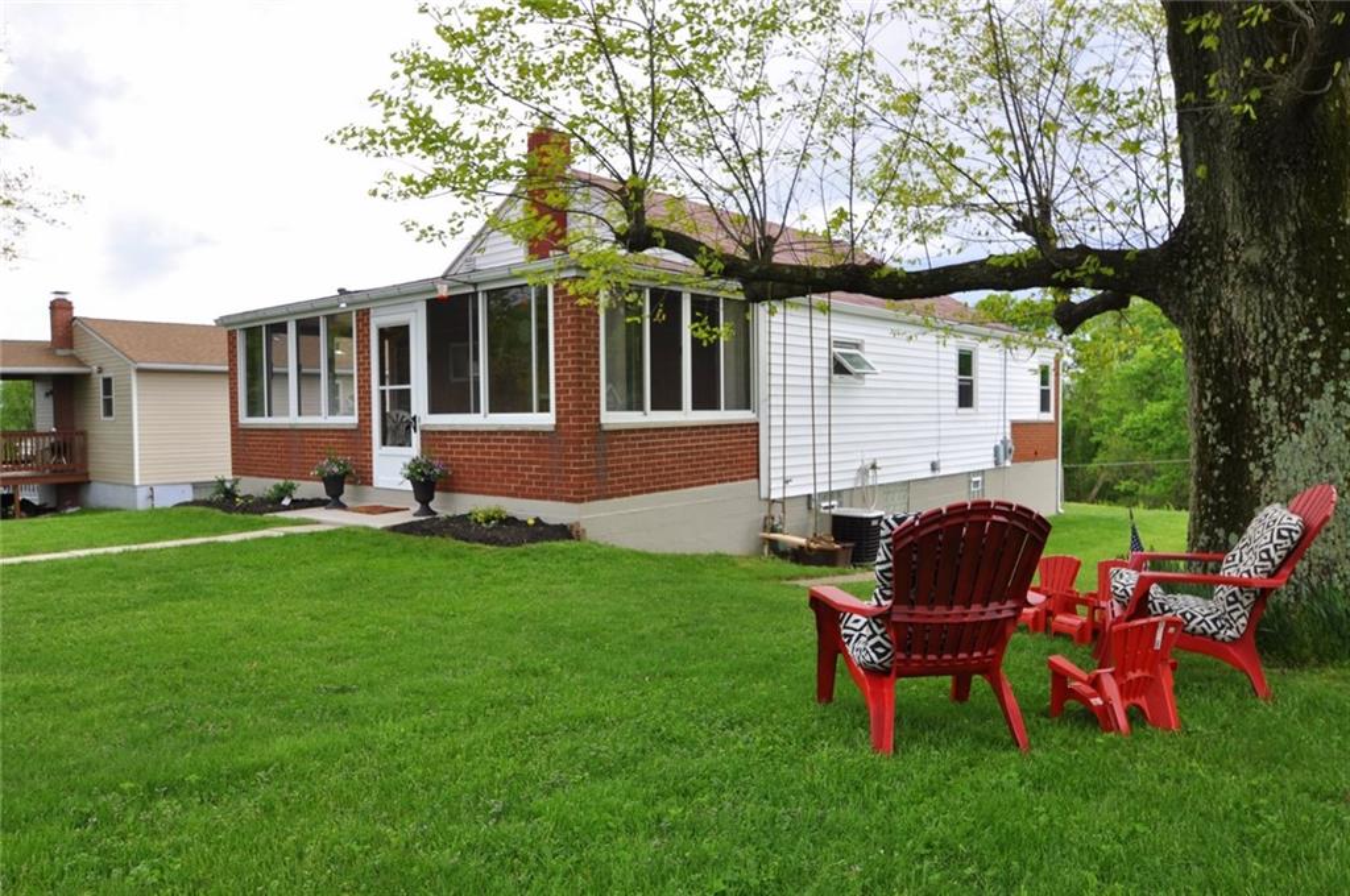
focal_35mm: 24
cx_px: 675
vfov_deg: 53.0
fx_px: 899
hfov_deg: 73.8
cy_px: 448
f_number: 5.6
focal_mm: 16
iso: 200
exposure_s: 1/125
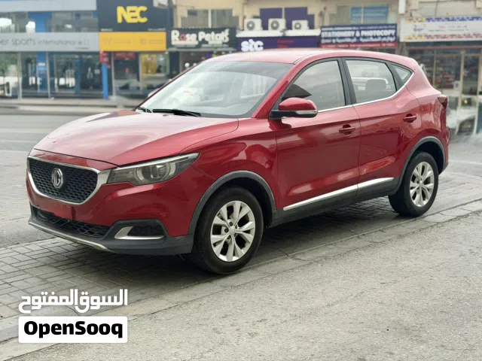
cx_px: 241
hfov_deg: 39.7
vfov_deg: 30.3
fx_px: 668
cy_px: 180
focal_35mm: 48
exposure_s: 1/1838
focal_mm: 6.76
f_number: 1.78
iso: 80
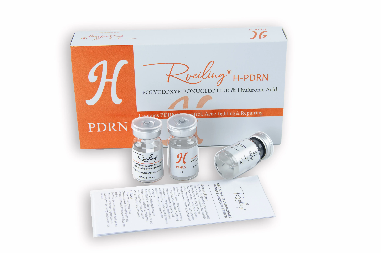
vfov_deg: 18.8
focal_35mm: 72
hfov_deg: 28.1
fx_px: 760
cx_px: 190
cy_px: 126
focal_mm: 48
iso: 160
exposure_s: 1/25
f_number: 14
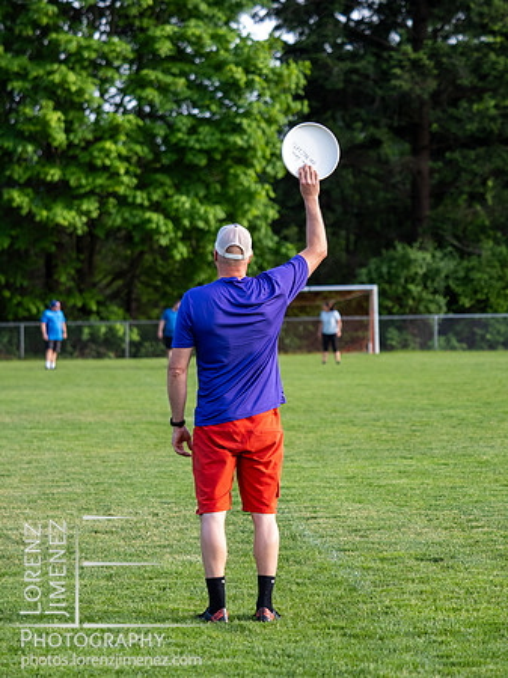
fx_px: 3212
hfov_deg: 9.0
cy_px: 339
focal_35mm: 164
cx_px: 254
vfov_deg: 12.1
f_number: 2.8
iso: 500
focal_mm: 82
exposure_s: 1/1000
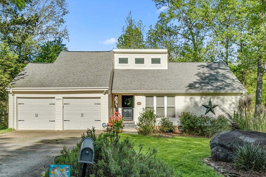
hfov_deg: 44.5
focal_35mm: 44
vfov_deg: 30.5
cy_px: 100
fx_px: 325
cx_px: 142
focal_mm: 35
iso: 100
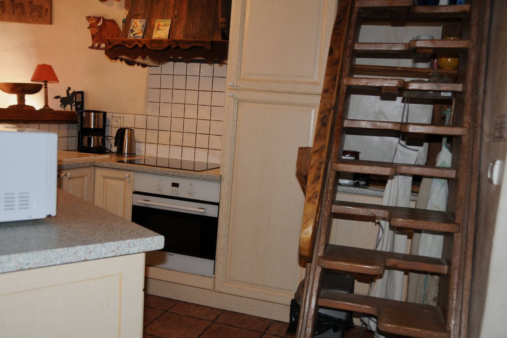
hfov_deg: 57.2
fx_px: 465
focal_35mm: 33
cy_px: 169
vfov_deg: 40.0
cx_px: 254
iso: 200
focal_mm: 22
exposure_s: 1/60
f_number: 3.8
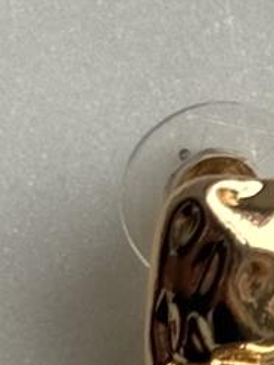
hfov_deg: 4.7
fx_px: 3272
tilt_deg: -73.3
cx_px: 577
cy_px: 444
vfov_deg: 6.4
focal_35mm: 310
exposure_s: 1/488
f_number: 1.78
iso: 64
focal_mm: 6.86
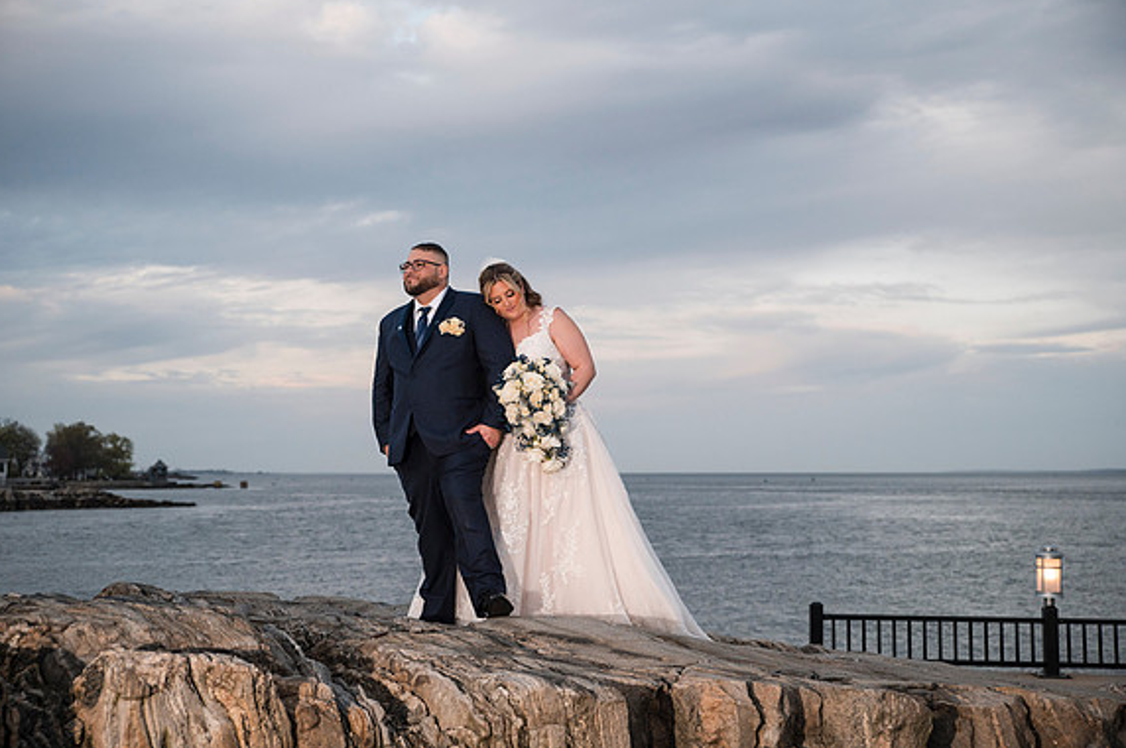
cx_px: 559
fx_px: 1531
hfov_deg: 40.4
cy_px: 370
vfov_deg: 27.5
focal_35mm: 49
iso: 1250
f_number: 3.2
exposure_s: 1/1250
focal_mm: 48
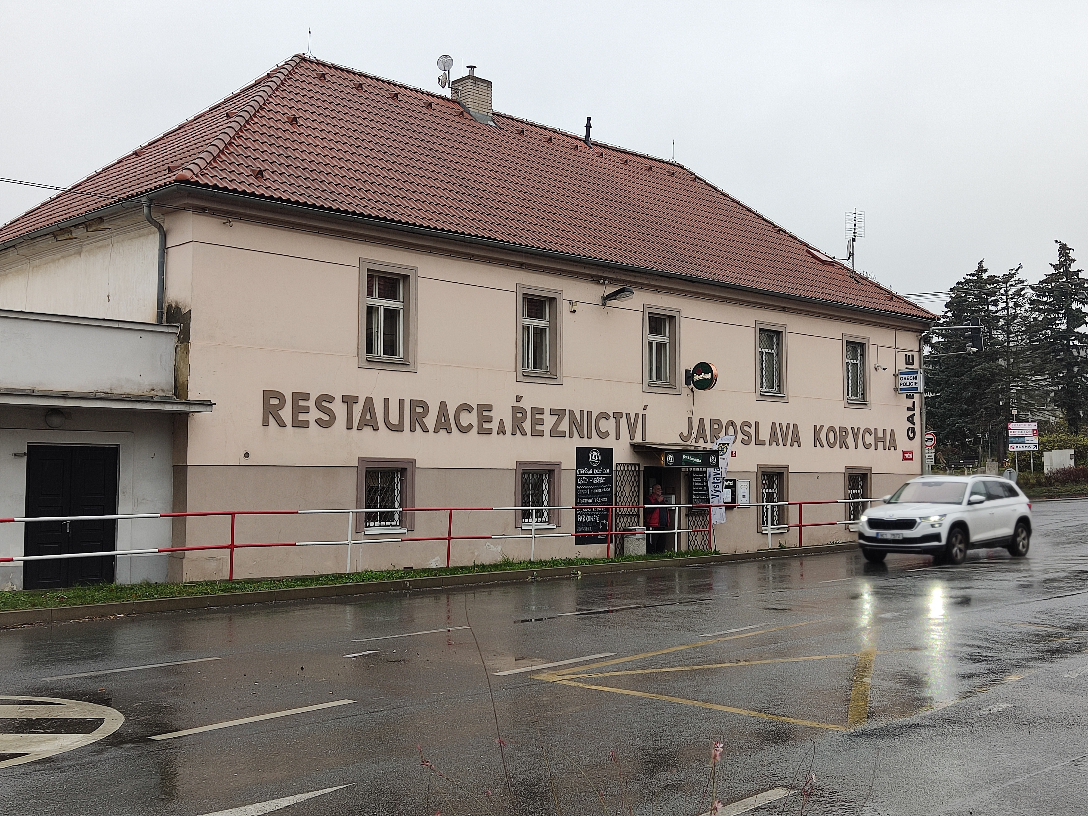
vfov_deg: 37.7
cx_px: 544
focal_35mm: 38
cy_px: 408
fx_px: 1194
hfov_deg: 49.0
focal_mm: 4.71
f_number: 1.79
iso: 52
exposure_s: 1/120
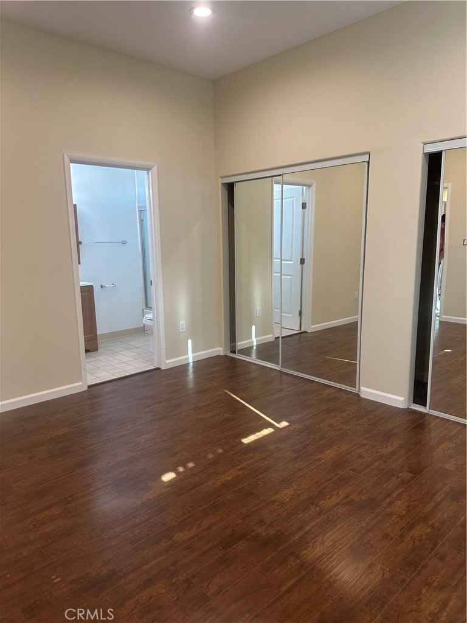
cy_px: 312
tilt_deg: -10.7
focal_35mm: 24
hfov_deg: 56.8
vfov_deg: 71.6
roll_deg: +0.9
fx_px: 432
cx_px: 234
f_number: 1.78
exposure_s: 1/120
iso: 160
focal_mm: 6.86
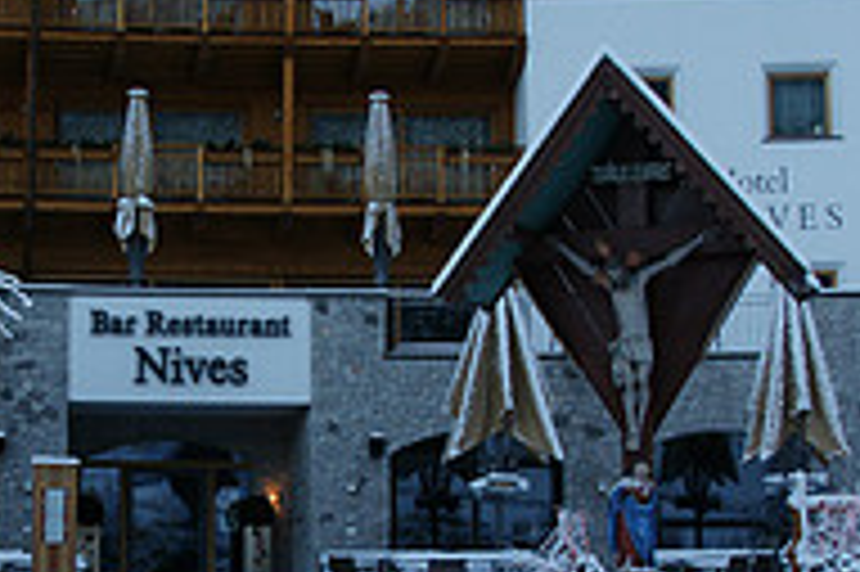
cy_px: 417
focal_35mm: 73
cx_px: 135
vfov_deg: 18.5
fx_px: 1742
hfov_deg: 27.0
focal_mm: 16
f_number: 7.1
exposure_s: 1/60
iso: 200
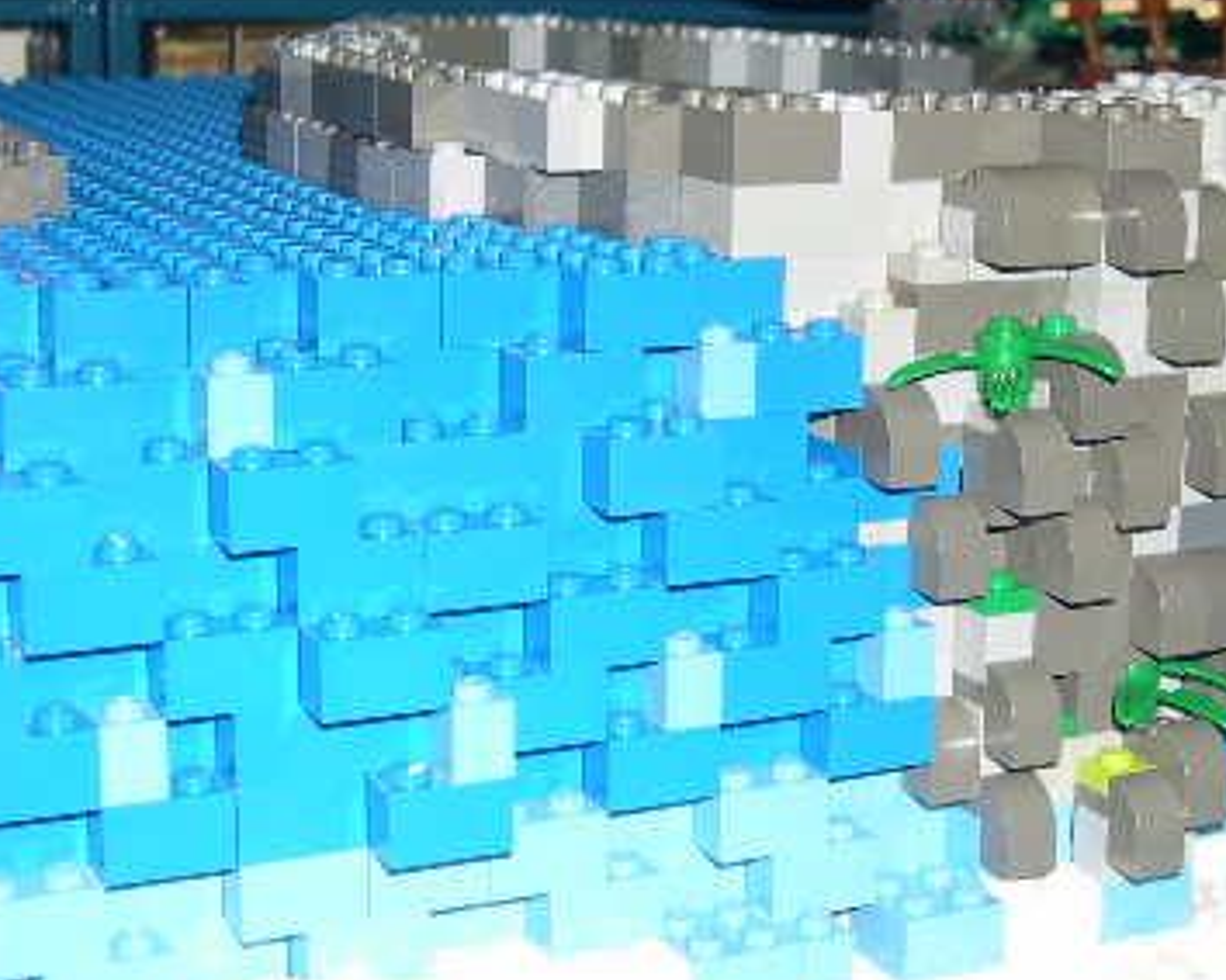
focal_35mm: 67
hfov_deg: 27.9
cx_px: 907
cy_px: 419
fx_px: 2430
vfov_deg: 22.8
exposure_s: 1/60
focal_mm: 8
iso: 100
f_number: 2.8
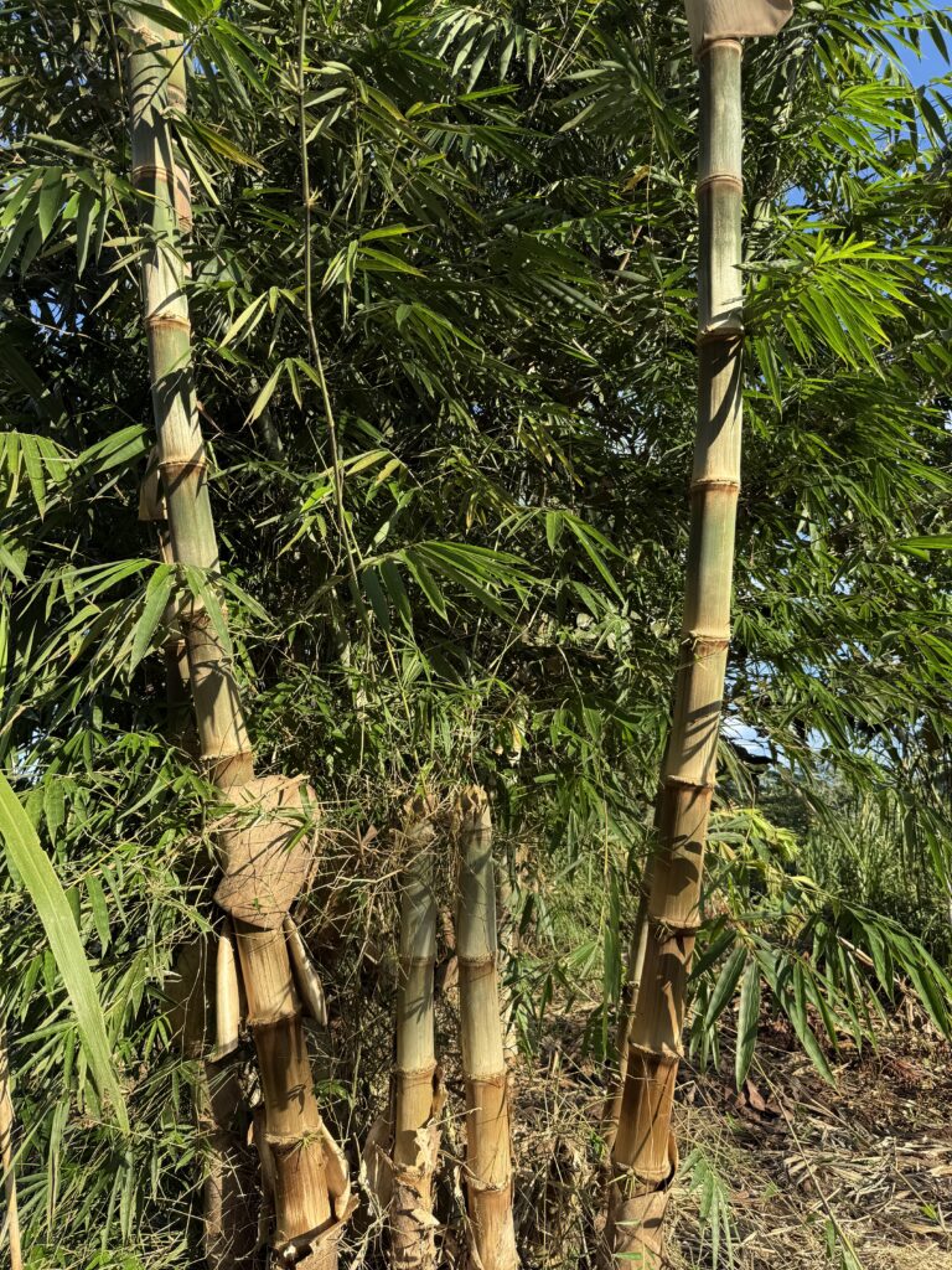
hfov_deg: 56.8
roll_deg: -0.5
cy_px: 635
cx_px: 476
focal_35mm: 24
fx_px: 880
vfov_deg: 71.6
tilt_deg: +14.5
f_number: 1.78
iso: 80
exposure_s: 1/943
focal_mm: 6.76
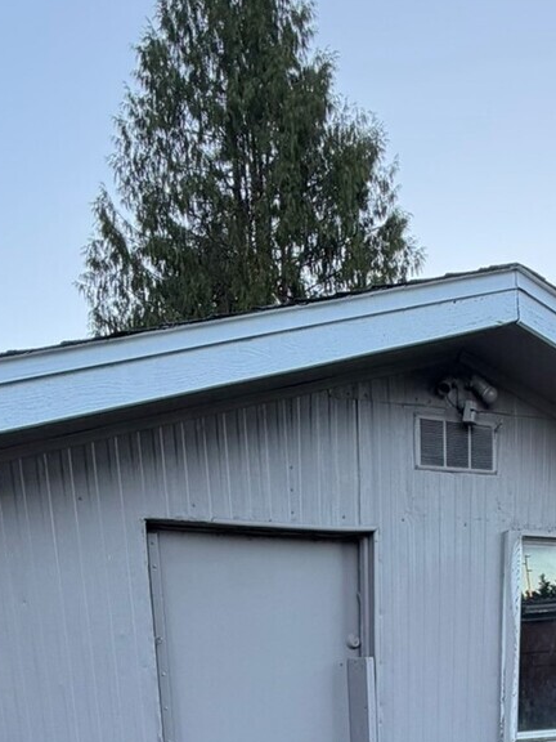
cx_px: 348
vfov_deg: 40.7
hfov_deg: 40.4
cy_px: 841
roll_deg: +1.2
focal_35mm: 35
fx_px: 750
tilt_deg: -13.5
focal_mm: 2.22
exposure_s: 1/125
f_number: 2.2
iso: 50
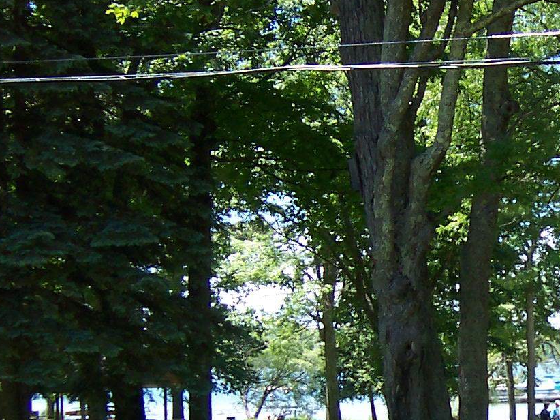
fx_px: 1439
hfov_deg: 20.8
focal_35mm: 89
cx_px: 640
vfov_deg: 16.5
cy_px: 285
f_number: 3.4
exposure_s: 1/250
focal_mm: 5.6
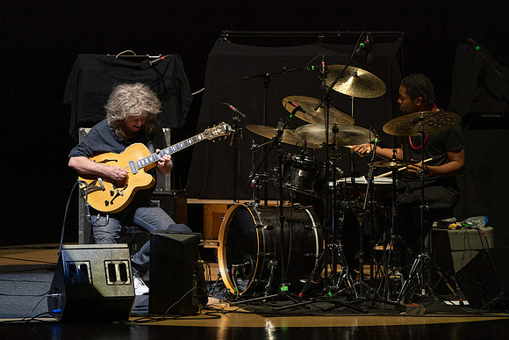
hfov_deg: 5.4
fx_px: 5402
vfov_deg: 3.6
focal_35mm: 382
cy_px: 170
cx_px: 254
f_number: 5.6
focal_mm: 382
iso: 2000
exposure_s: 1/250
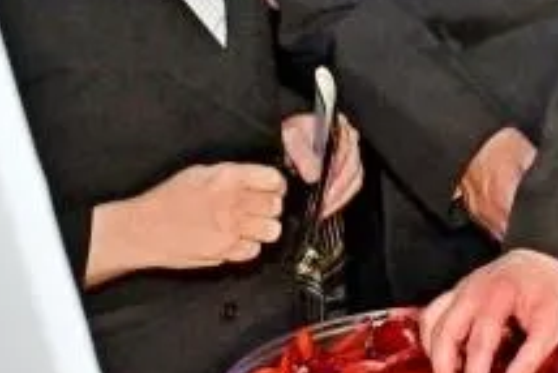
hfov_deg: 16.3
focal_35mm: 115
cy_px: -171
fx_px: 1784
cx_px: 824
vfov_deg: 11.5
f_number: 4
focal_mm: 24
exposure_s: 1/200
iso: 1600
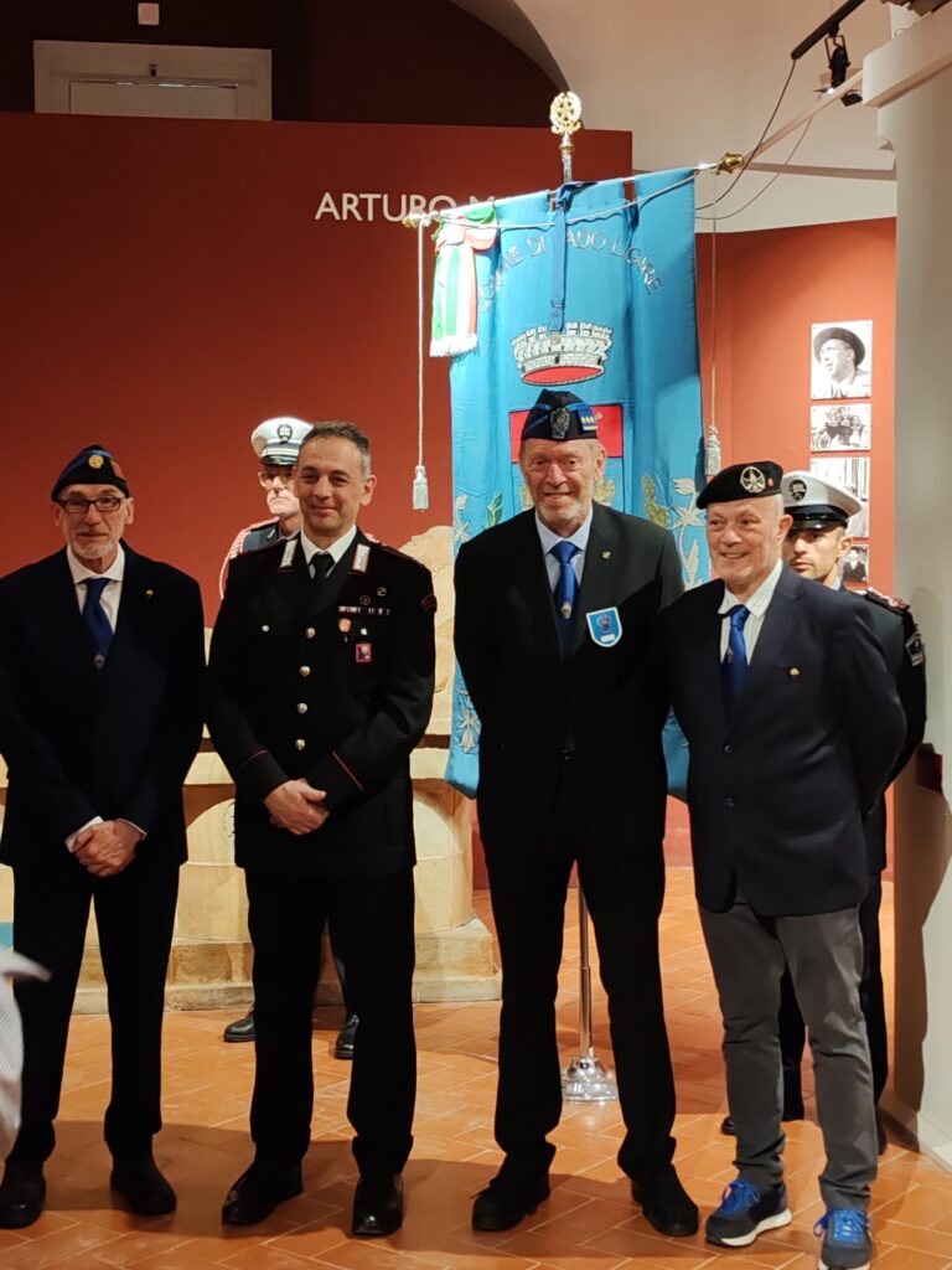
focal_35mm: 54
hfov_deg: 27.0
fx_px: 1980
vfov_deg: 35.5
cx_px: 476
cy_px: 635
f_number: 1.9
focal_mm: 6.12
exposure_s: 1/33
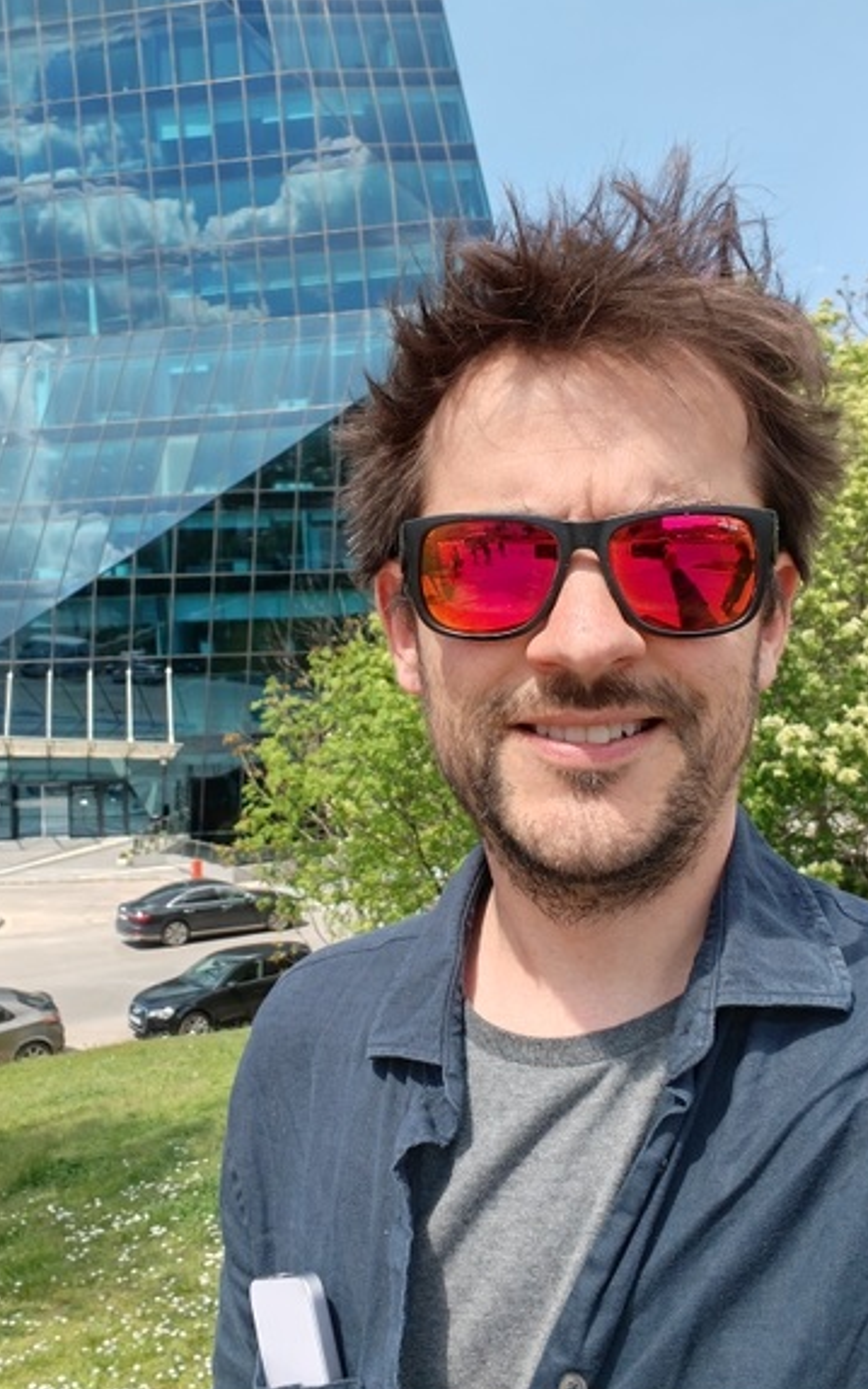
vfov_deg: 61.2
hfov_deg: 40.5
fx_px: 1173
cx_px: 371
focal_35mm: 31
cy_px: 676
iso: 50
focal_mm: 3.09
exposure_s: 1/350
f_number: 2
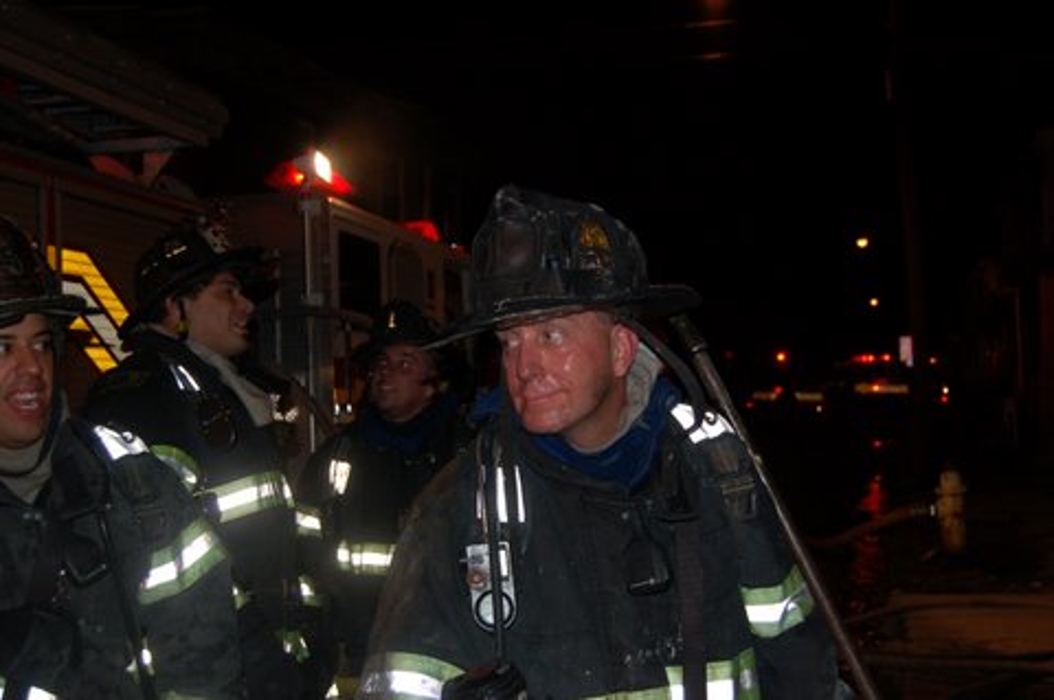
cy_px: 350
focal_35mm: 45
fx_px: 1316
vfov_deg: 29.8
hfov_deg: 43.6
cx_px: 527
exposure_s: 1/60
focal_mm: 30
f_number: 4.2
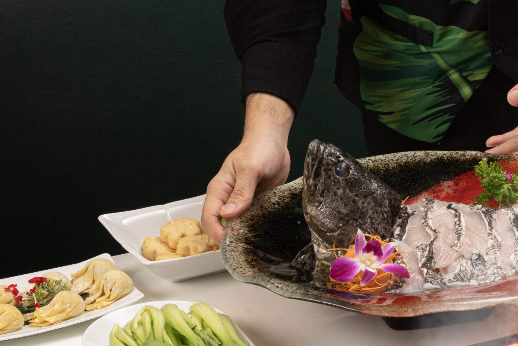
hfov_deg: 14.1
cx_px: 444
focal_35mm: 144
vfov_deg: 9.5
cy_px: 247
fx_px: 2072
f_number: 13
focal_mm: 70
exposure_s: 1/100
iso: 125
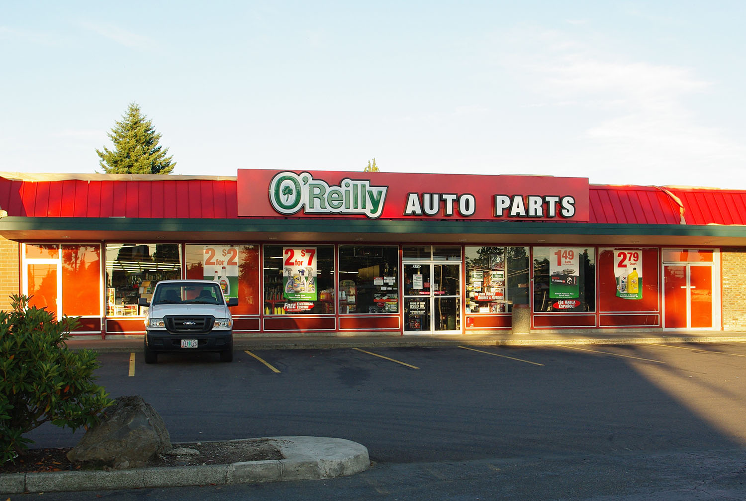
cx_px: 373
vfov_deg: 37.0
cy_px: 250
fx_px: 748
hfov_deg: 53.0
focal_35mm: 36
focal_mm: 24.38
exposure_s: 1/160
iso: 200
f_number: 7.1
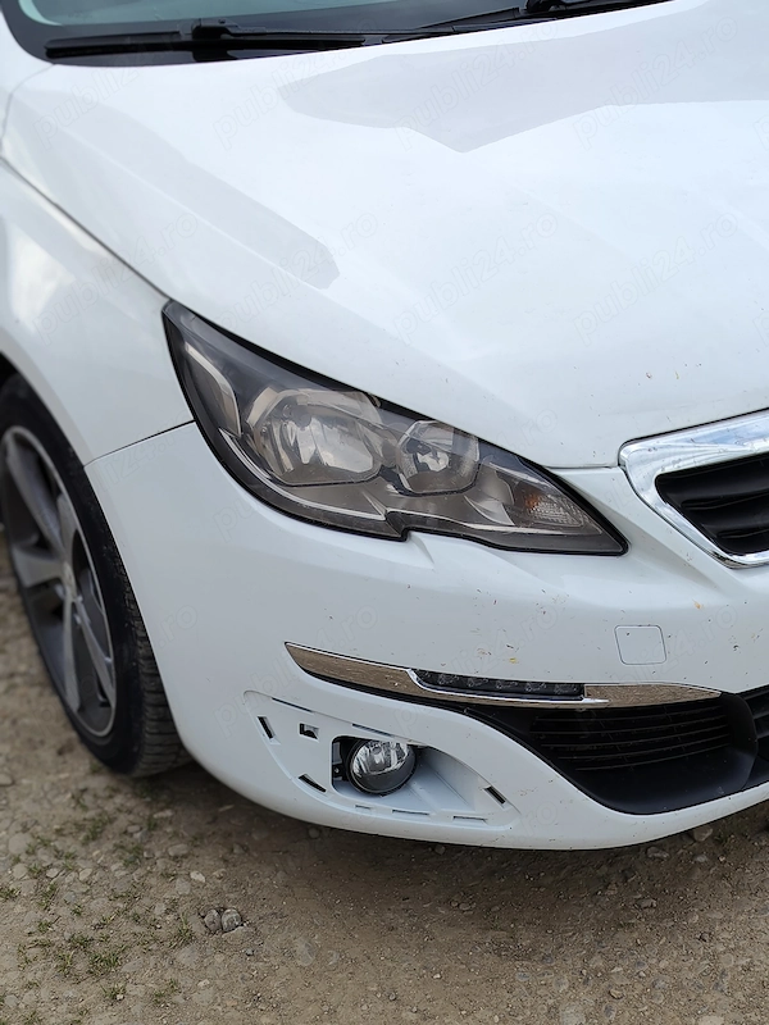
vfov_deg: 39.7
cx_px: 384
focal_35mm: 48
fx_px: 1422
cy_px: 512
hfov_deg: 30.3
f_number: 1.7
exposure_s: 1/365
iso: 52
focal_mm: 5.24
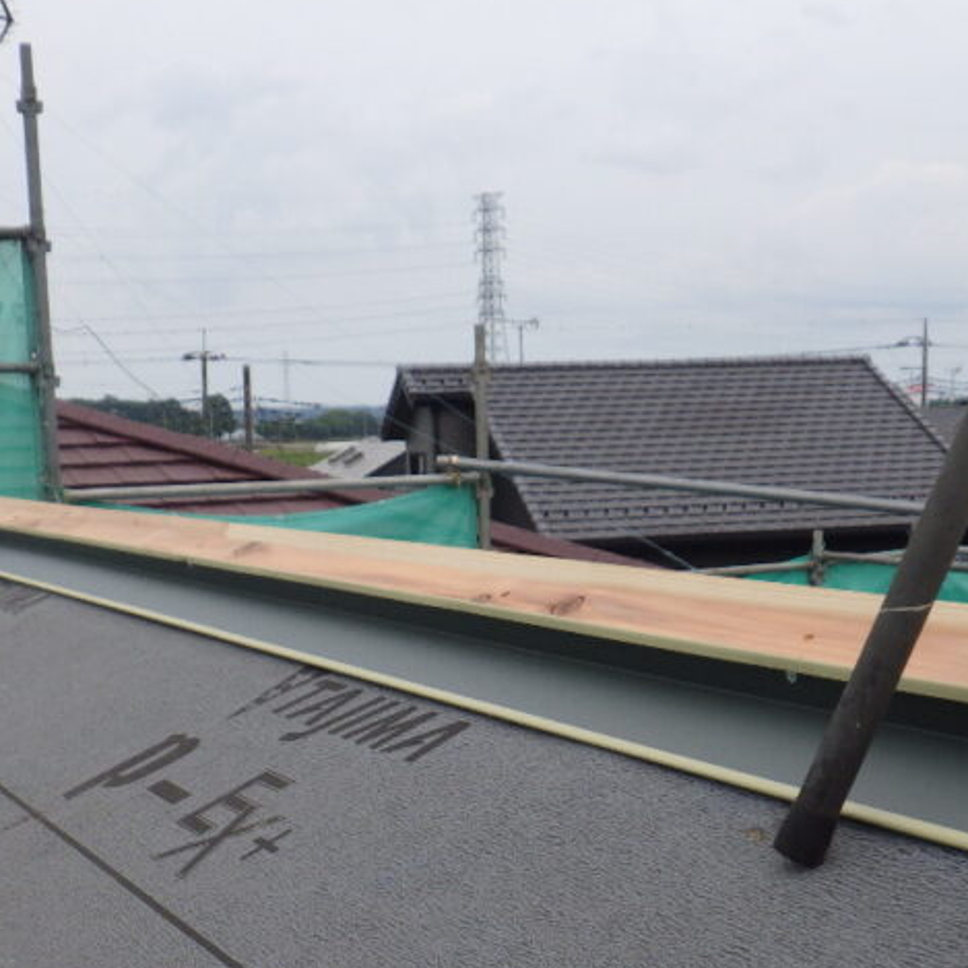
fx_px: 1708
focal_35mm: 54
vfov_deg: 31.0
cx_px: 493
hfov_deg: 31.6
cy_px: 747
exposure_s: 1/400
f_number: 4.2
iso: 125
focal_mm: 5
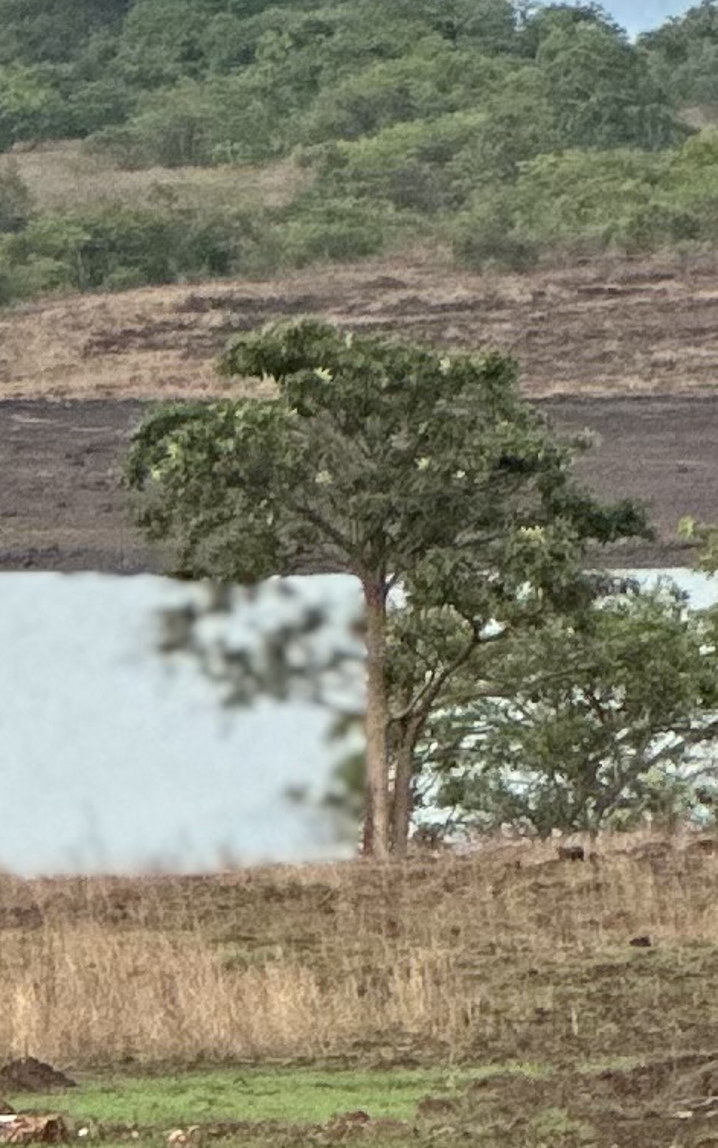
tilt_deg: -5.2
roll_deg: +0.4
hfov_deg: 3.0
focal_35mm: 437
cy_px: 1740
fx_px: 13674
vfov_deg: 4.8
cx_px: -922
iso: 200
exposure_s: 1/40
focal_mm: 9
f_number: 2.8
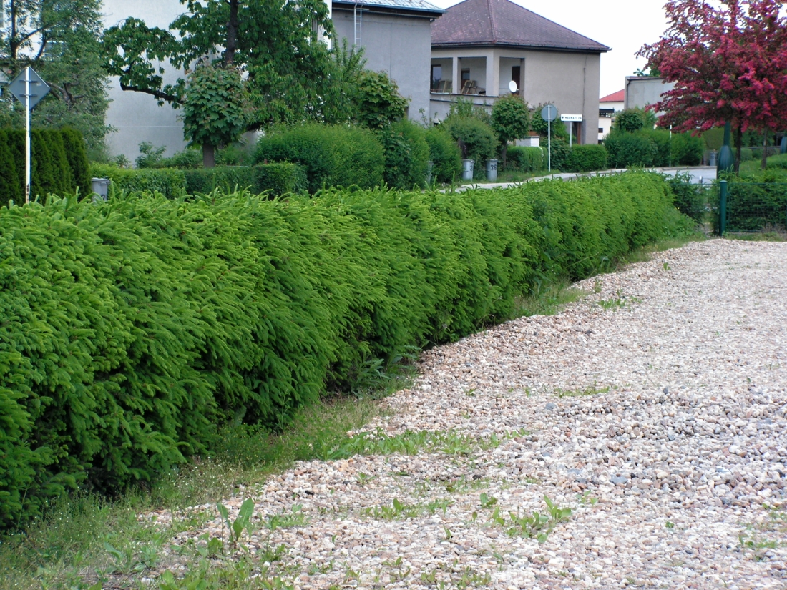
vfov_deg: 15.7
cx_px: 394
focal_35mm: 94
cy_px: 295
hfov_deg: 20.9
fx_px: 2137
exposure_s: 1/200
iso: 50
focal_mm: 15.8
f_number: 3.3
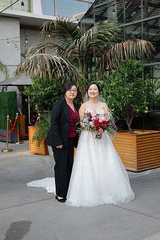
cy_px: 120
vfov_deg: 39.6
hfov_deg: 27.0
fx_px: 333
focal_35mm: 50
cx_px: 80
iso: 80
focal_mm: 50
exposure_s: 1/500
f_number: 2
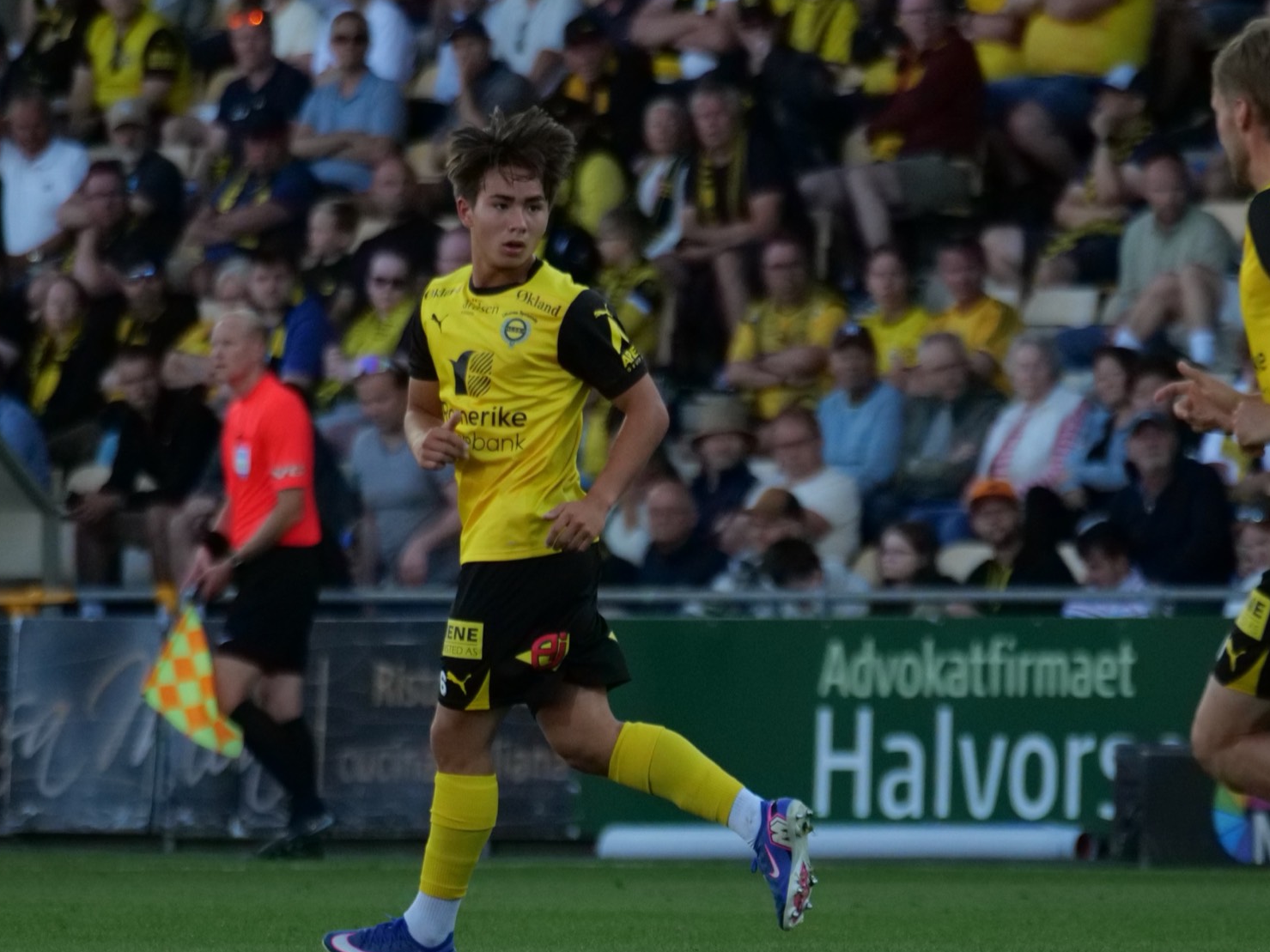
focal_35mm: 624
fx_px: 22892
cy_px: 518
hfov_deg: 3.2
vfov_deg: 2.4
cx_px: 647
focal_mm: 400
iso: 6400
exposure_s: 1/4000
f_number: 5.6
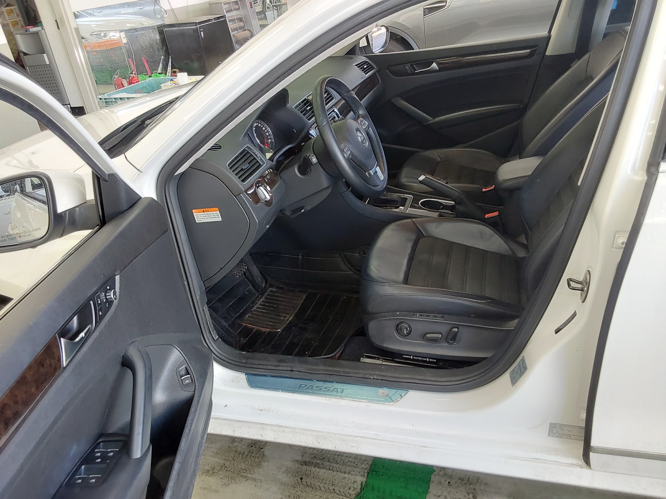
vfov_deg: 49.7
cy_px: 250
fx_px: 539
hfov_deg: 63.4
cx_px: 333
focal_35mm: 28
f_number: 1.9
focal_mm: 2.91
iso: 100
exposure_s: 1/60
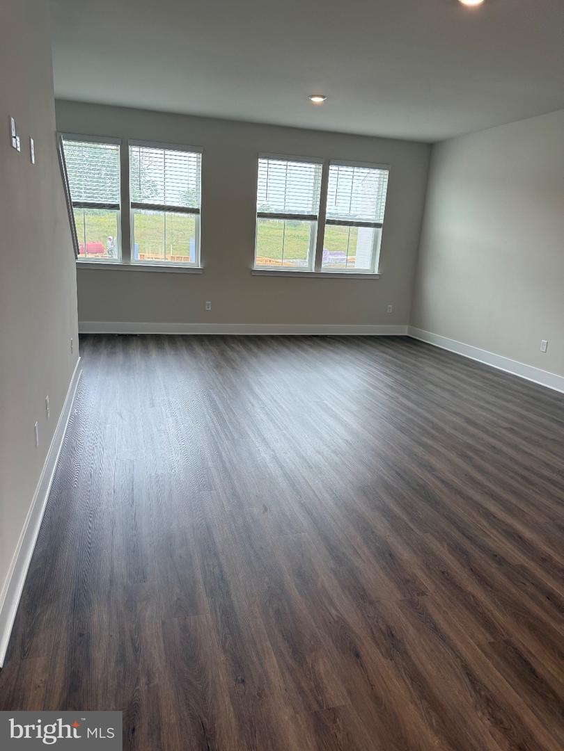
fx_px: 521
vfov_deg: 71.6
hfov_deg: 56.8
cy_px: 376
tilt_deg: -13.8
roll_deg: -4.3
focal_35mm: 24
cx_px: 282
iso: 100
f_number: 1.78
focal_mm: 6.76
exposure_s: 1/236
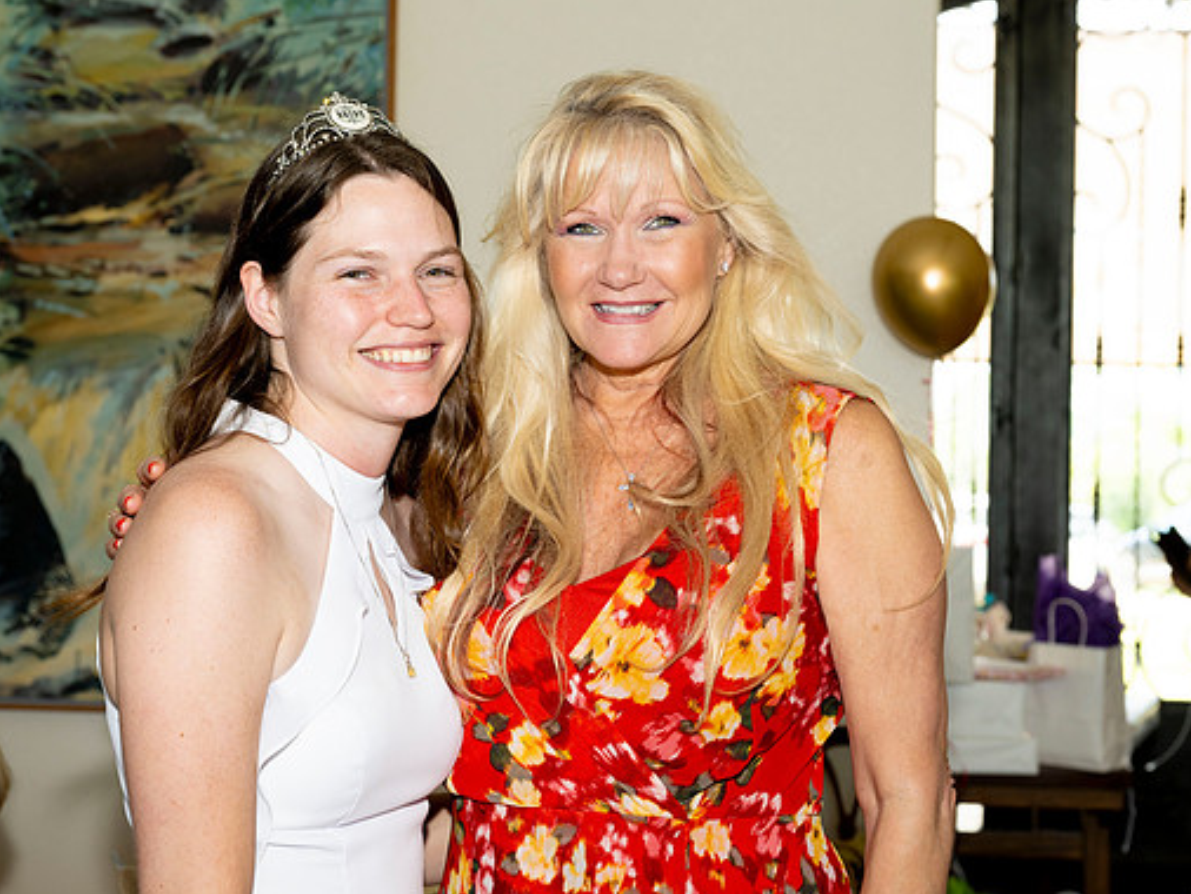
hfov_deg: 29.8
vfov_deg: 22.6
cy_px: 453
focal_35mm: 65
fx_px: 2237
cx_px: 565
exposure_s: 1/100
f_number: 6.3
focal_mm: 59
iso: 640
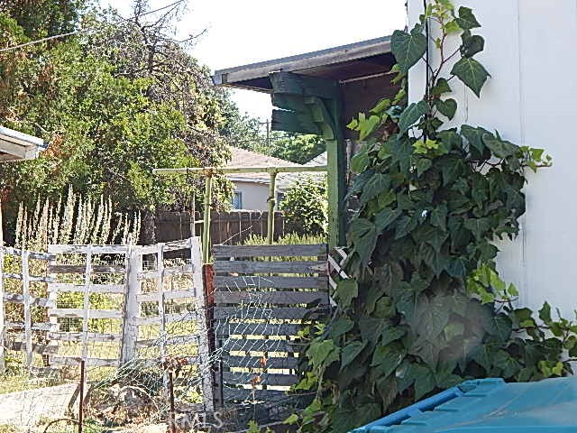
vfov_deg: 21.3
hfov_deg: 28.2
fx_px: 1150
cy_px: 216
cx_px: 288
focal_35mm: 69
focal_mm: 12.3
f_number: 4.1
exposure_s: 1/250
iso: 125
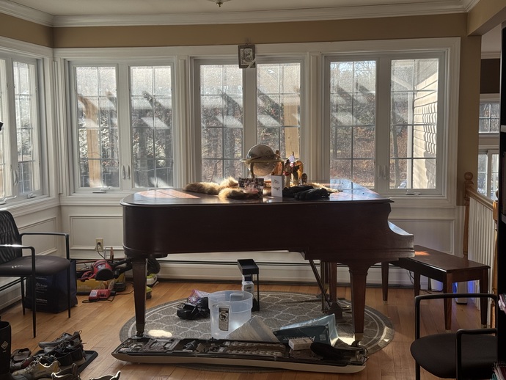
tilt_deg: -6.7
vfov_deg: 30.3
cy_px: 190
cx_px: 253
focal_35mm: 48
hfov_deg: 39.6
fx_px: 702
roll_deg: +0.8
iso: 64
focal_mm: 6.76
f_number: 1.78
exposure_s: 1/304
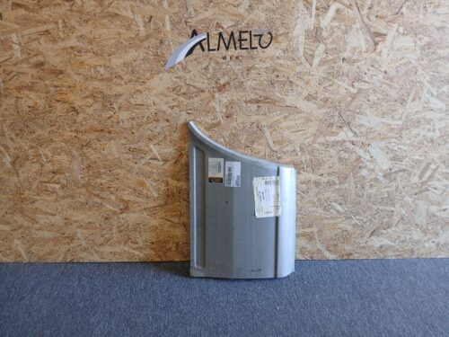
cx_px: 224
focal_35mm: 26
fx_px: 337
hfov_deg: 67.3
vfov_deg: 53.1
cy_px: 168
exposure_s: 1/50
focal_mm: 3.98
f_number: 1.8
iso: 160
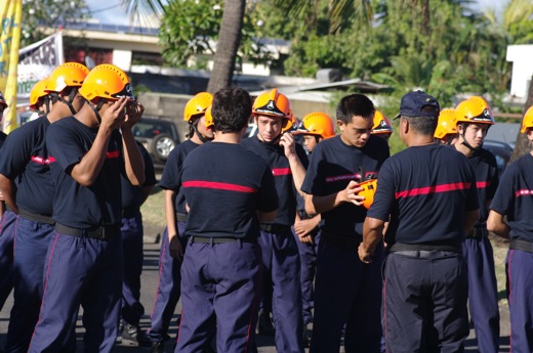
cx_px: 266
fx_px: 2217
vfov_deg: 9.1
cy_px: 176
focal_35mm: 150
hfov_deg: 13.7
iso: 200
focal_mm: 100
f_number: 6.3
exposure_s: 1/400
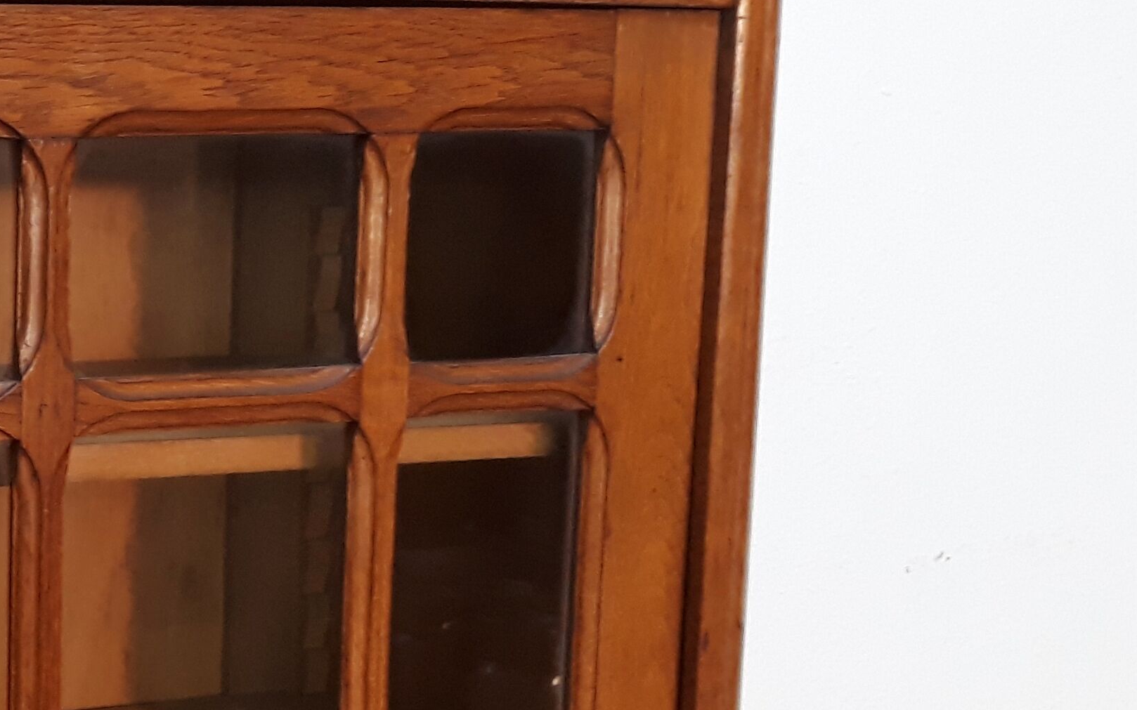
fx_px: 2262
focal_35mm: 73
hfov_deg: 25.8
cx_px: -150
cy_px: 539
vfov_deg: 17.7
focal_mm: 3.71
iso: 160
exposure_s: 1/50
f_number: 1.7
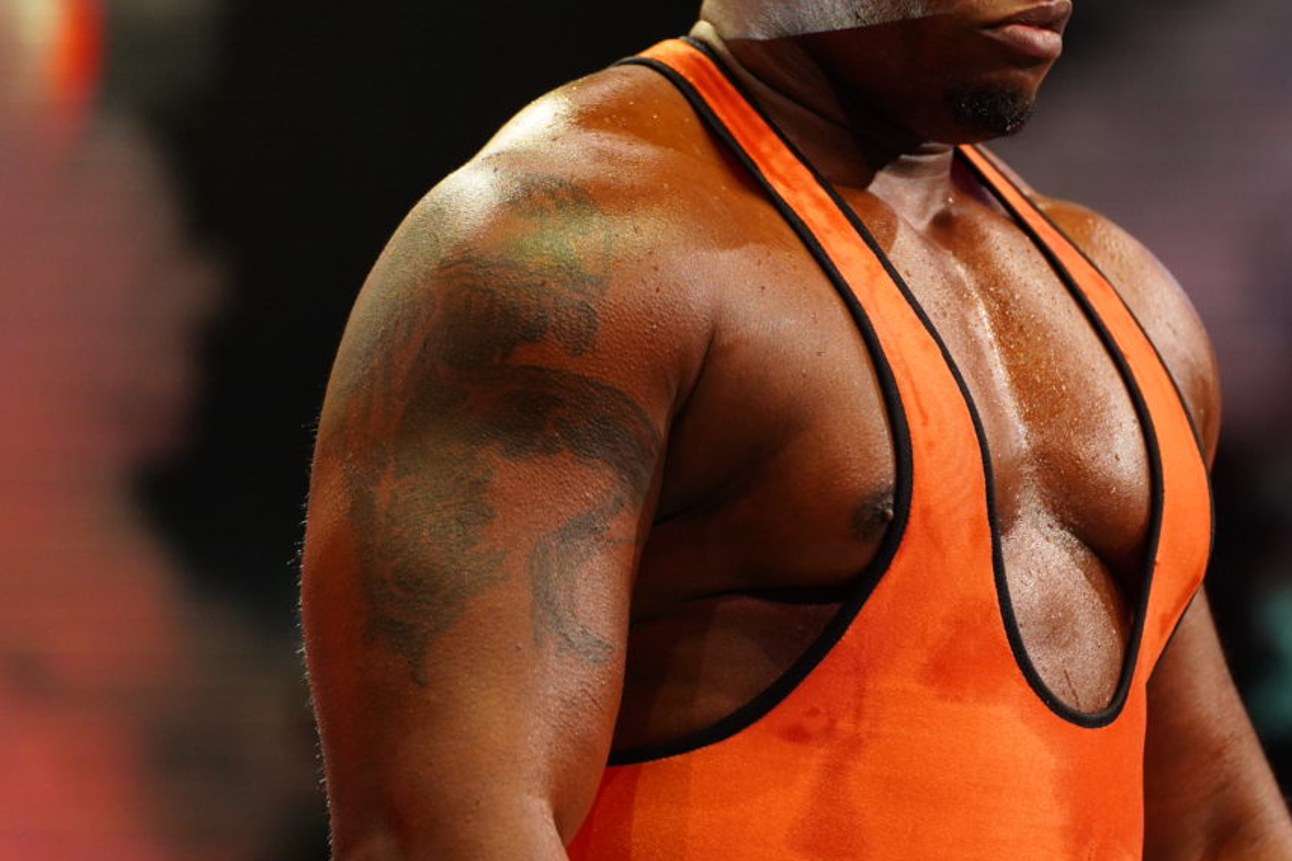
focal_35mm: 255
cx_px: 1061
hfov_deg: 8.1
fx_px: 9151
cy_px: 322
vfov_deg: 5.4
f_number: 2.8
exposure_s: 1/1000
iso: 2500
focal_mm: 142
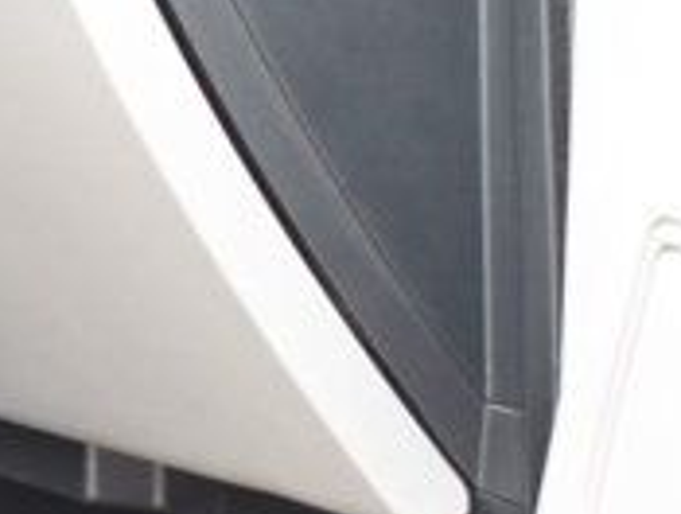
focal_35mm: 261
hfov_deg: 7.4
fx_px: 5141
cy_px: 97
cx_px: -510
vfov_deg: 5.7
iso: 800
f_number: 5.6
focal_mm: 31
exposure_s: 1/125
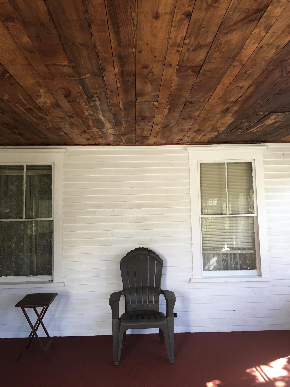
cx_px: 145
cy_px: 194
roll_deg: +1.4
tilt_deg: +5.5
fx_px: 324
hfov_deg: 48.2
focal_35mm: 29
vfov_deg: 61.7
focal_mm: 4.15
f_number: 2.2
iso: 25
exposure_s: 1/30
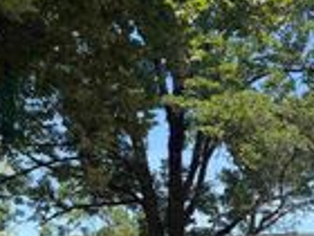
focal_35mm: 86
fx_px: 780
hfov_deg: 22.8
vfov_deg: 16.3
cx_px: 170
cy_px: 305
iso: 80
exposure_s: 1/2703
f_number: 1.78
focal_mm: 6.76
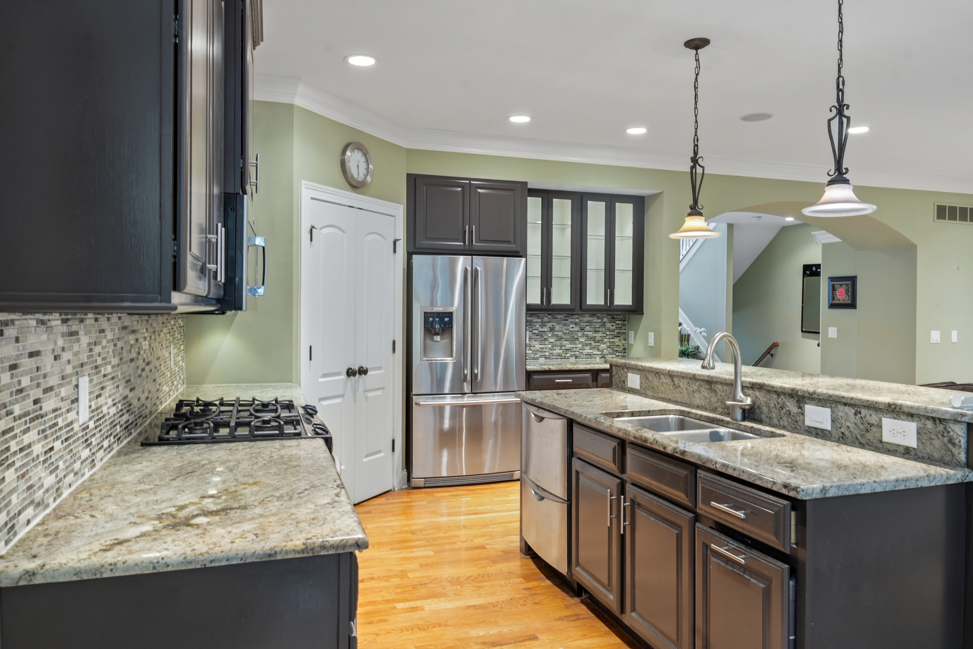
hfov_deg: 73.7
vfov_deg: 53.1
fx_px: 649
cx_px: 486
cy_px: 324
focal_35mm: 24
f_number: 9
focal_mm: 24
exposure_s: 1
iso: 100
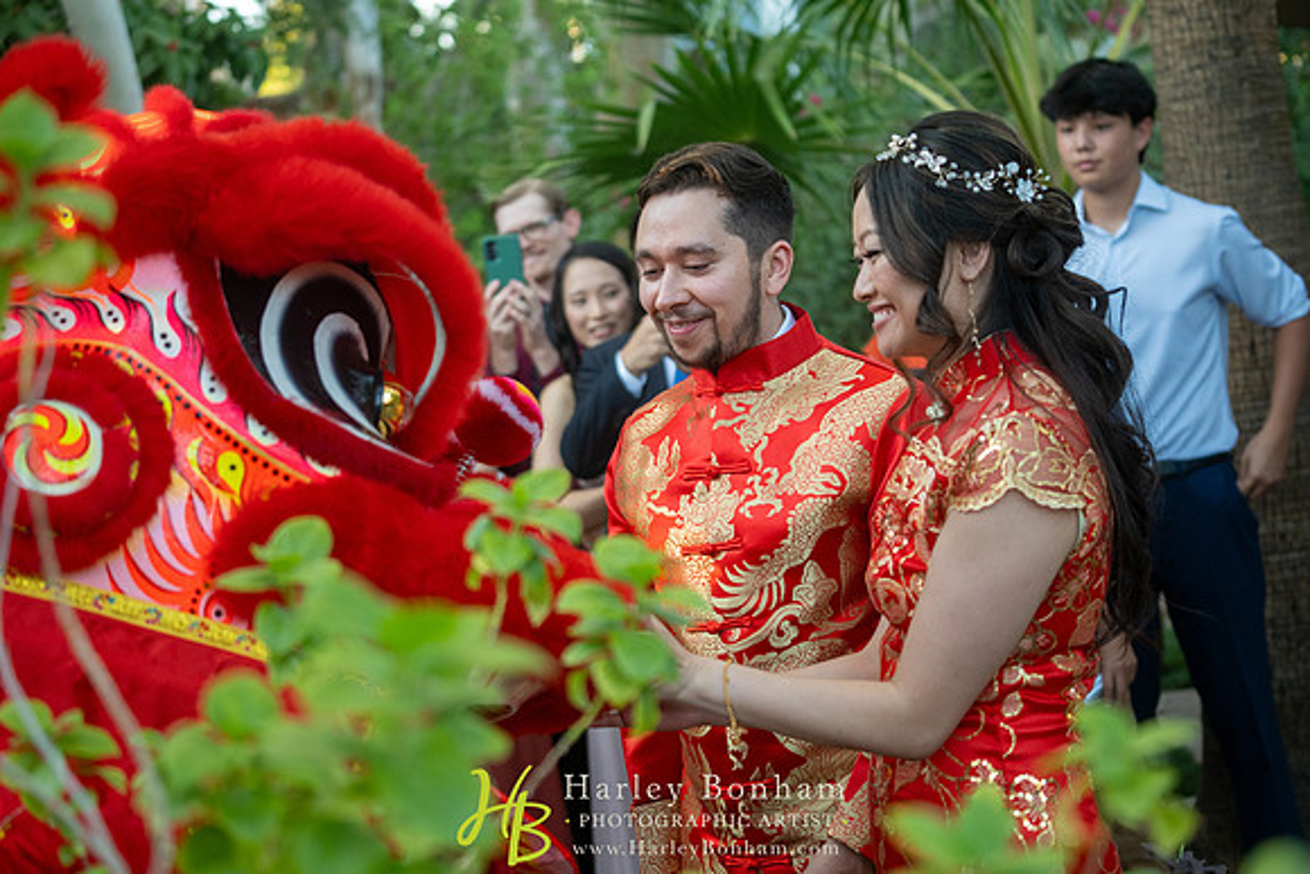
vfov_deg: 18.4
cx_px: 655
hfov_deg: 27.3
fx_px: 2693
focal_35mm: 74
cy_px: 437
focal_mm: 74
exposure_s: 1/400
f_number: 4
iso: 2000
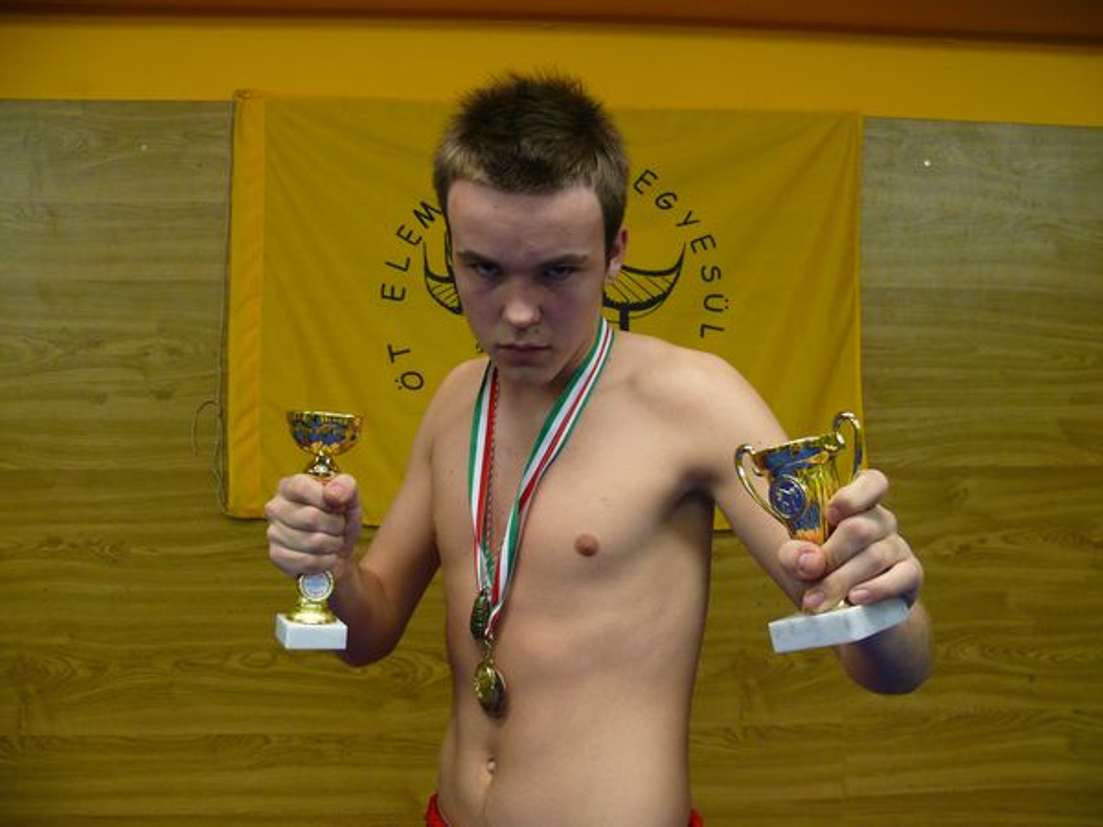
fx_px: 1115
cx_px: 552
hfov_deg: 52.6
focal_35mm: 35
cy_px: 414
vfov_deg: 40.7
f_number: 2.8
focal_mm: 7.4
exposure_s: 1/30
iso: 200
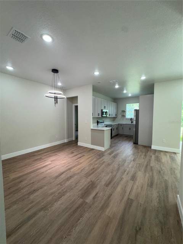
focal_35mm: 14
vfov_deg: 102.1
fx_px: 99
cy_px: 122
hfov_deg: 85.7
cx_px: 92
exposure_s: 1/120
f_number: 2.2
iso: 160
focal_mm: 2.22
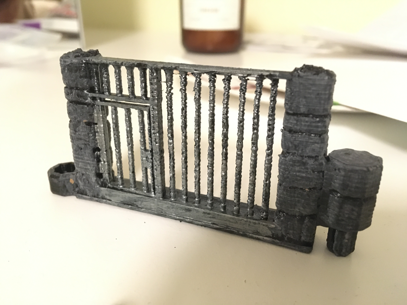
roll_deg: -0.1
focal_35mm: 29
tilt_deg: -24.2
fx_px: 341
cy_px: 152
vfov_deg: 48.2
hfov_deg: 61.7
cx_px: 204
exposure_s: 1/15
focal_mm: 4.15
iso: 640
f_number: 2.2
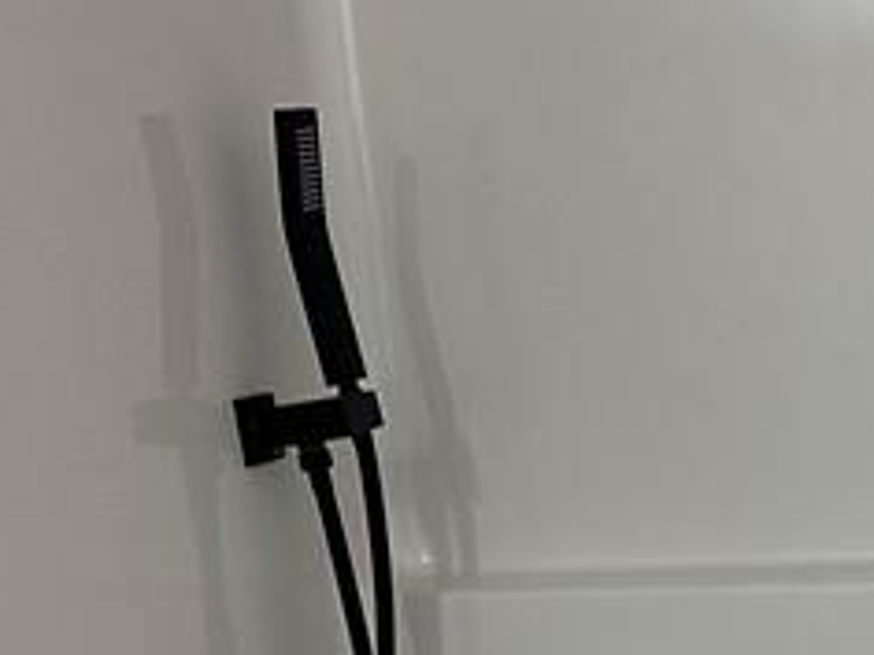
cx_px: 1281
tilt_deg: -12.7
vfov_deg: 13.8
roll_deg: +2.7
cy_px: 814
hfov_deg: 17.2
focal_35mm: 104
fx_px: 2626
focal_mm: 6.86
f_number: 1.78
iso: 200
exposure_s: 1/120
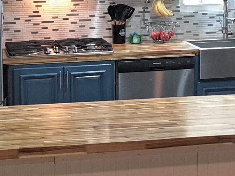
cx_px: 173
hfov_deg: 17.5
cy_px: 5
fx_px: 760
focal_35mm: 112
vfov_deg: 13.1
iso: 320
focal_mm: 5.23
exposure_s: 1/60
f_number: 1.8
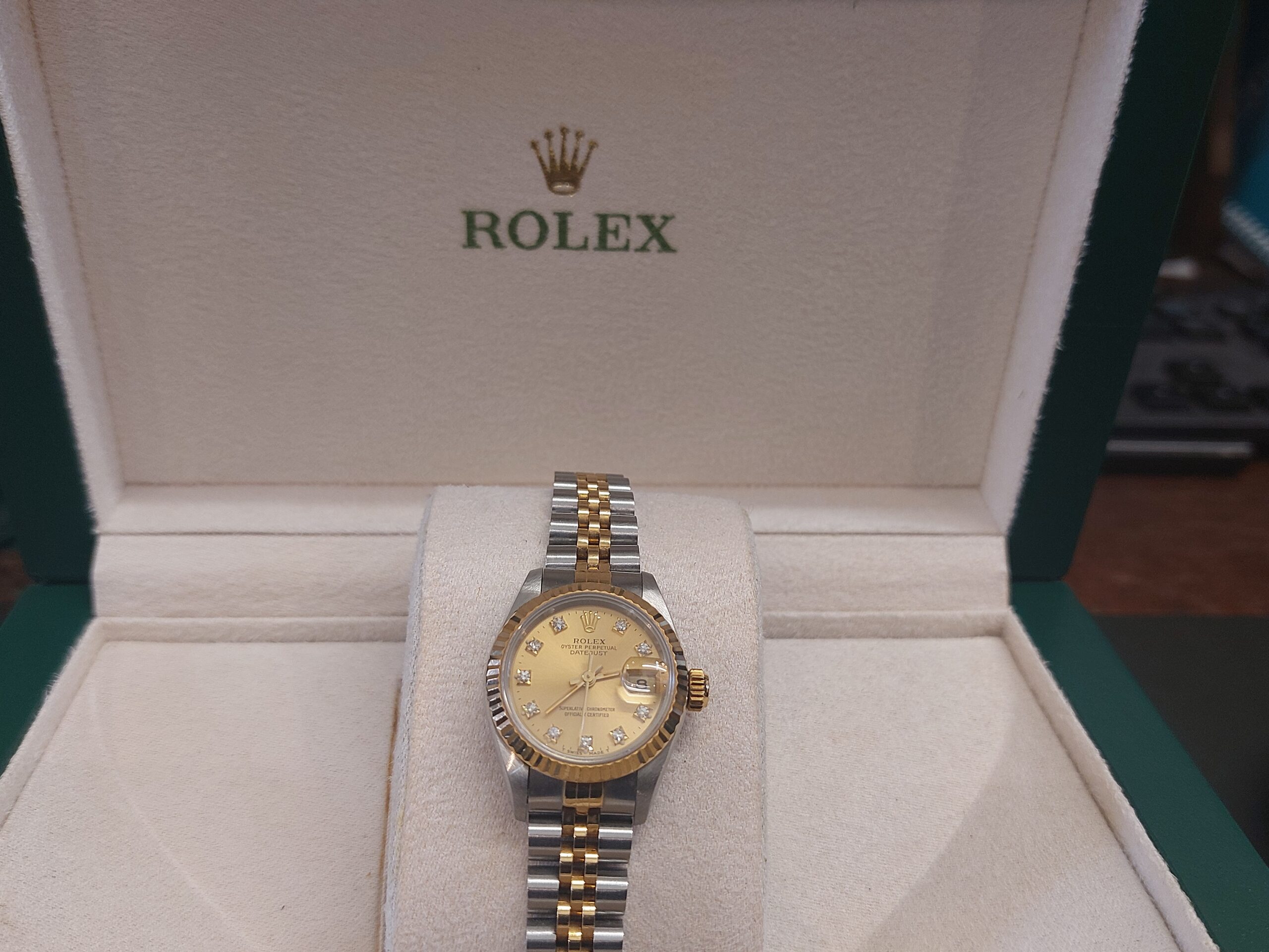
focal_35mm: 25
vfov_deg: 54.9
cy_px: 476
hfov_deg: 69.4
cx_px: 634
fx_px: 916
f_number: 1.8
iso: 80
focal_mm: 5.23
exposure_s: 1/50
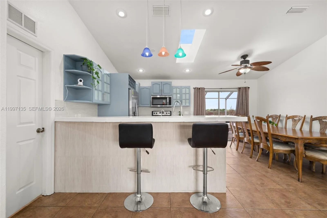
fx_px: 127
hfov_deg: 104.3
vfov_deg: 81.2
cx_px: 164
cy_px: 109
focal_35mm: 14
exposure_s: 1/4
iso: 400
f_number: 11
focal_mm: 14
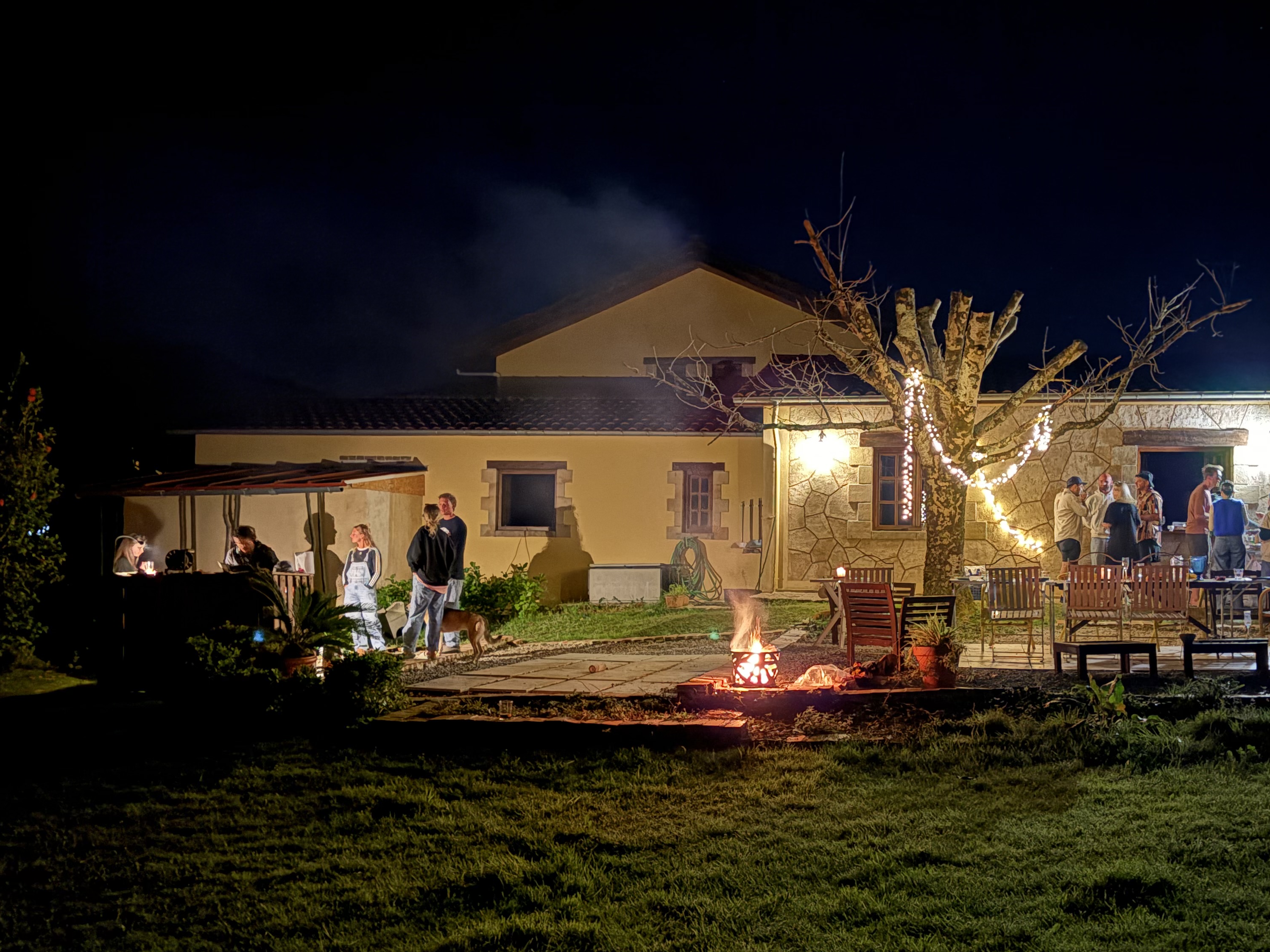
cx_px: 765
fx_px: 1284
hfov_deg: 52.3
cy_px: 542
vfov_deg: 40.6
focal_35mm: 35
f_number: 1.6
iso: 2000
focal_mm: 5.96
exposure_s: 1/5
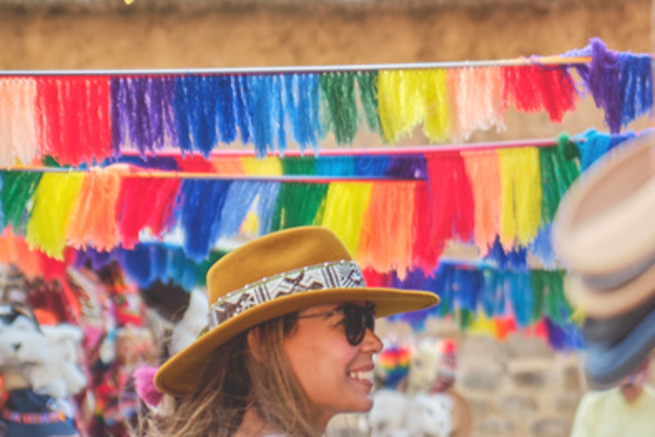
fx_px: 6079
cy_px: 311
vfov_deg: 4.1
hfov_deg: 6.2
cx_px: 580
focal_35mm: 334
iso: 160
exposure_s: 1/90
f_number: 3.2
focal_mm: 70
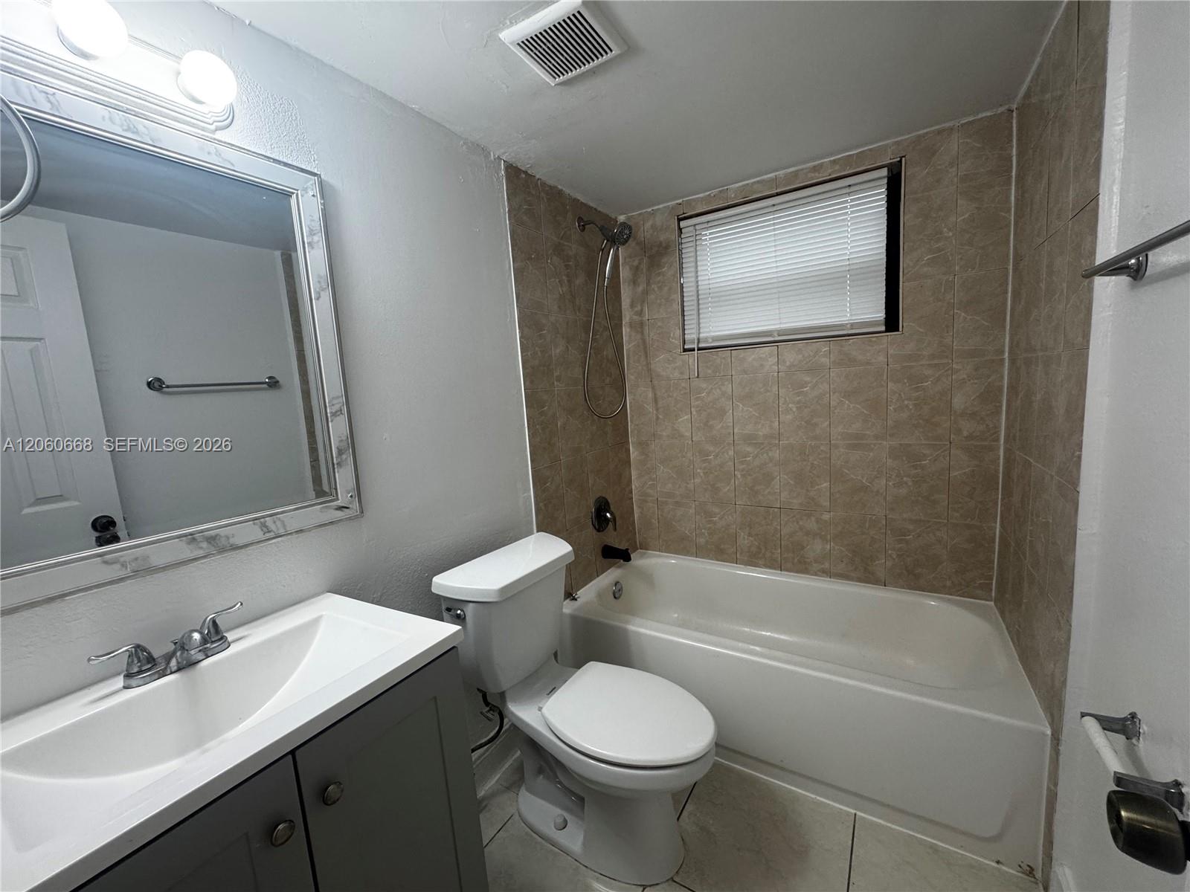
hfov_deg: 102.1
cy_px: 446
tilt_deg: -7.5
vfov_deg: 85.7
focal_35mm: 14
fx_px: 481
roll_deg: +3.8
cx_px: 595
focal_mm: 2.22
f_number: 2.2
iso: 200
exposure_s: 1/120
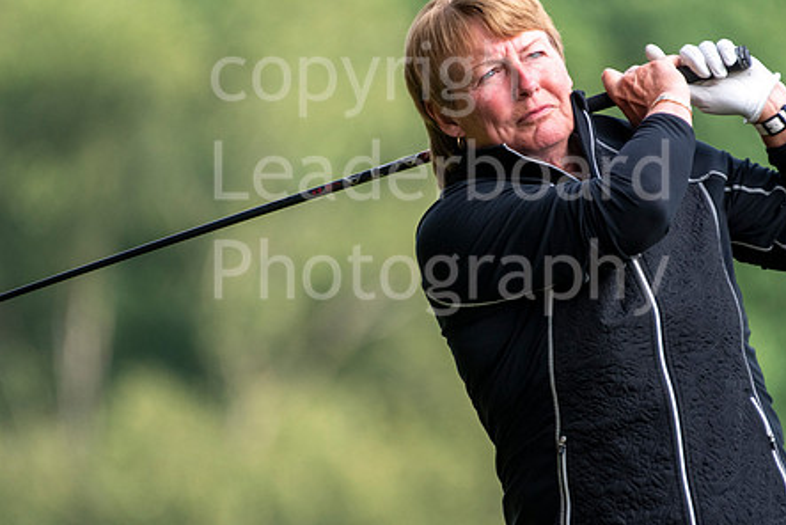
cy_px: 187
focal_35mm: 982
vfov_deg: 1.4
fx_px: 21454
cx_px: 444
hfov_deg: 2.1
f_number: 5.6
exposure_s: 1/1000
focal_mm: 500
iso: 640
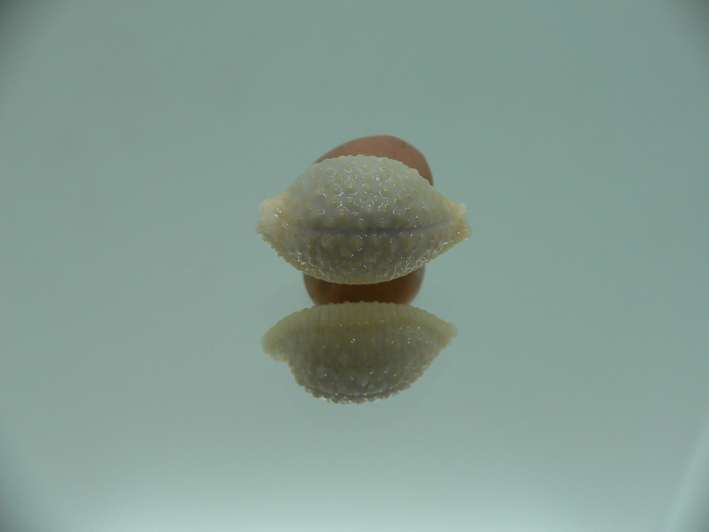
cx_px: 354
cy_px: 266
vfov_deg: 40.7
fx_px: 717
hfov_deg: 52.6
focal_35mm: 35
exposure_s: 1/60
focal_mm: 4.6
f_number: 2.8
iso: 80
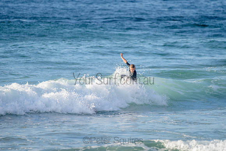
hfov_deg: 3.4
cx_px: 116
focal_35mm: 613
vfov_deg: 2.2
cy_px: 77
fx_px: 3849
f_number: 5.6
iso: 250
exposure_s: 1/1250
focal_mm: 500
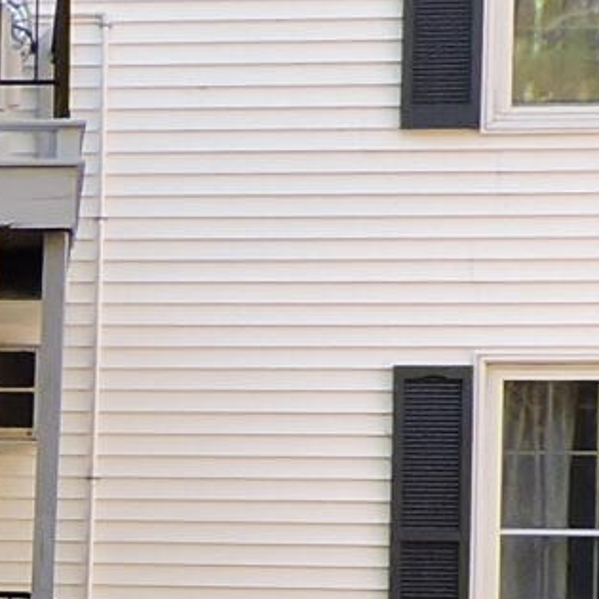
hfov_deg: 7.9
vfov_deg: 8.6
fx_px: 3955
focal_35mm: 202
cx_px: -918
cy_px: 753
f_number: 3
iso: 100
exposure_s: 1/80
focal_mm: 4.3
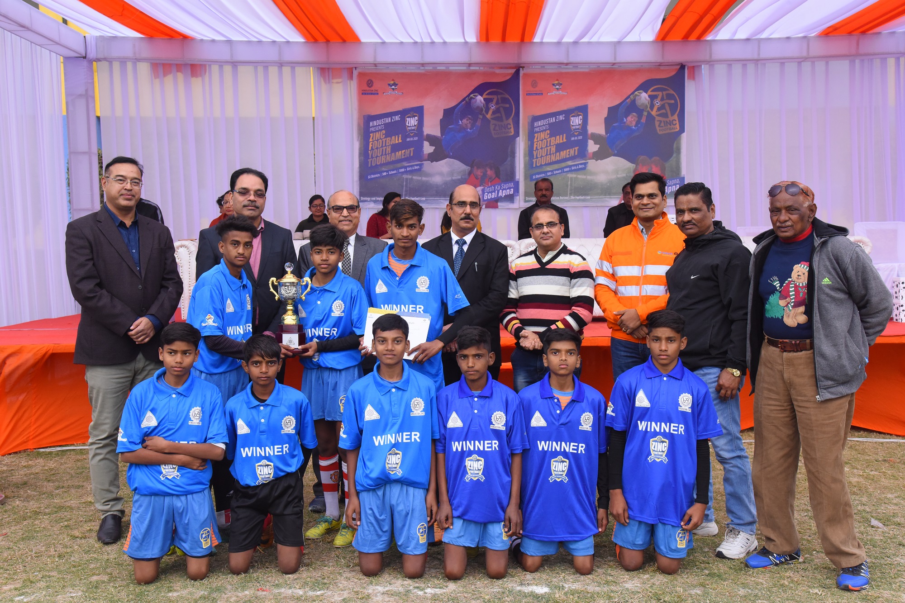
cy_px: 302
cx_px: 452
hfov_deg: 48.5
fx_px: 1005
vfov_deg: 33.4
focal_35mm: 40
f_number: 8
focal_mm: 40
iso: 2500
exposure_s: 1/125
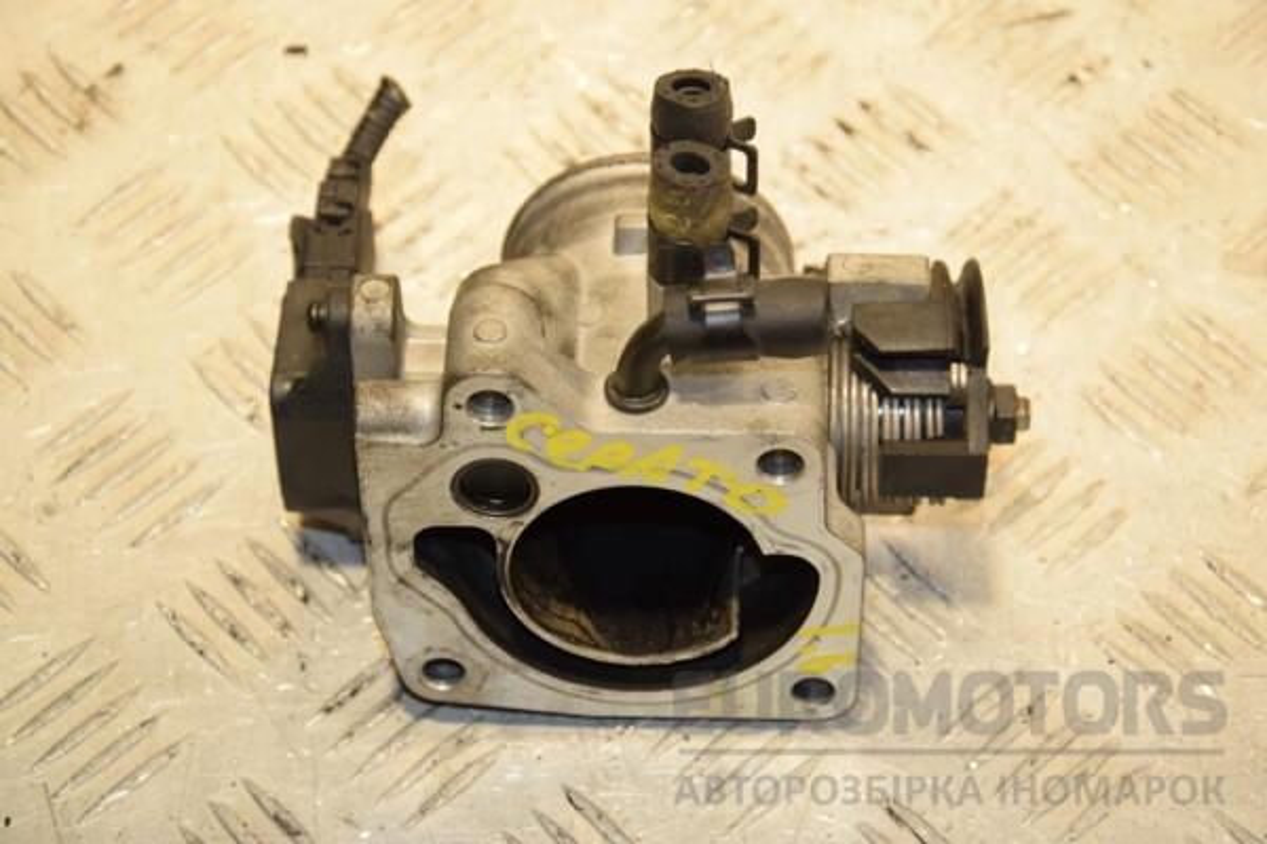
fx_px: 3484
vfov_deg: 13.8
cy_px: 422
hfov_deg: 20.6
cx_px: 634
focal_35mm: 99
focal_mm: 66
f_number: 7.1
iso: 800
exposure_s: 1/200
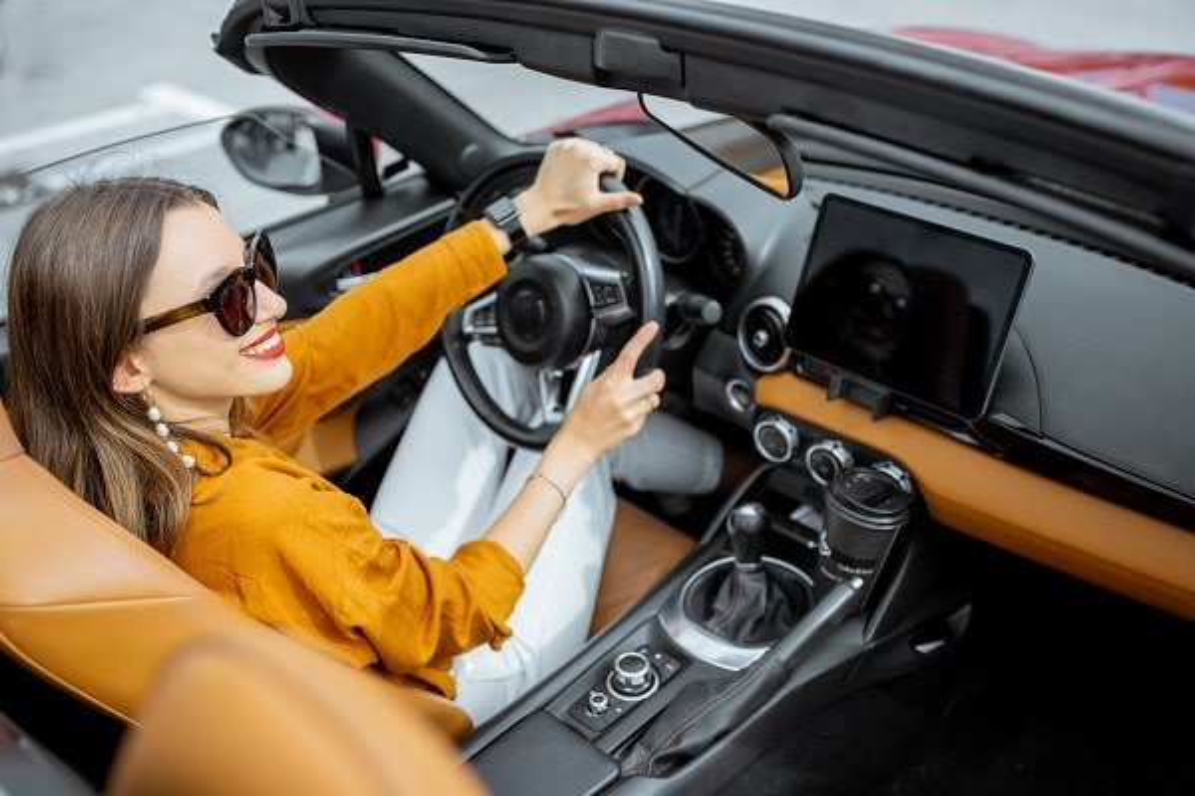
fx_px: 1162
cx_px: 598
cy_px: 398
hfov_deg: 54.4
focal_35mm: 35
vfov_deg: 37.9
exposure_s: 1/1600
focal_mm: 35
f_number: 2.2
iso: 100
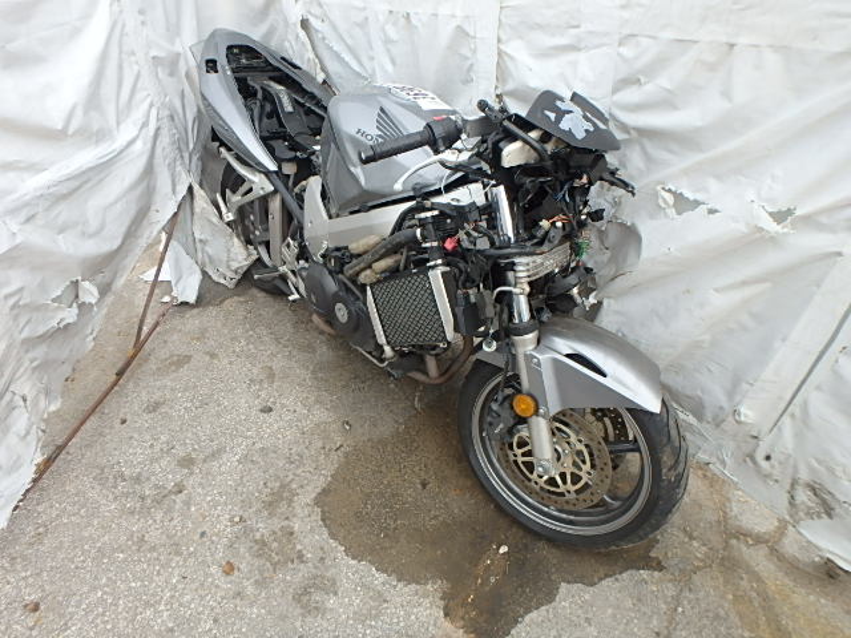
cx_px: 426
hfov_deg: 79.0
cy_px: 319
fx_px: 516
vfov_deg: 63.4
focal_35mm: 21
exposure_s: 1/100
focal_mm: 3.7
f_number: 3.5
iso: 125
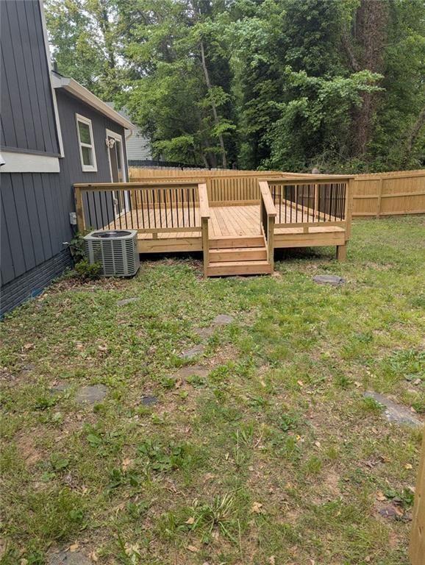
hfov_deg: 56.9
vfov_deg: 71.5
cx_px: 212
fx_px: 392
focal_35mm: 24
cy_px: 282
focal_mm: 6.81
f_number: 1.85
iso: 43
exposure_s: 1/396
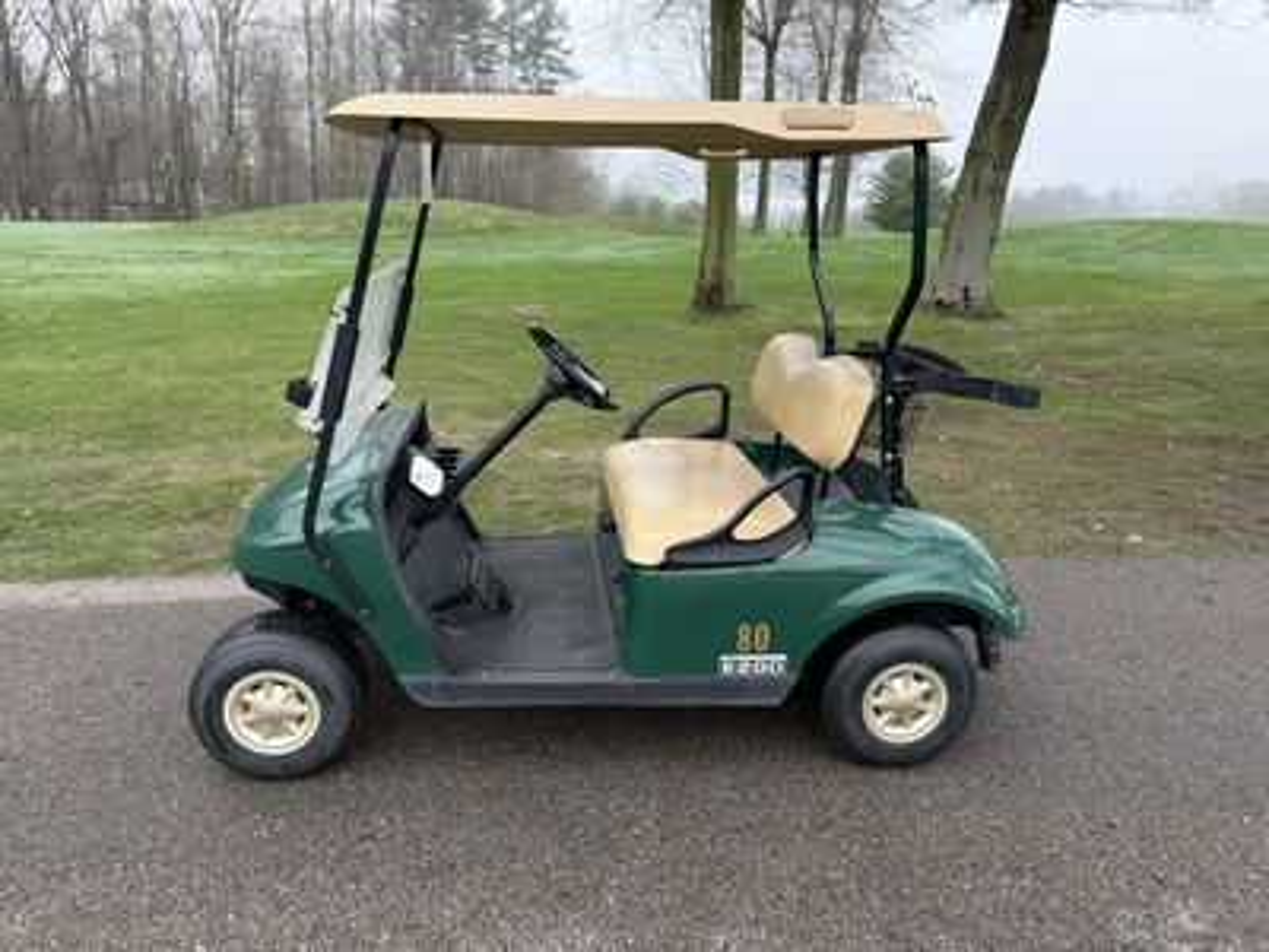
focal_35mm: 24
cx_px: 634
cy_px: 476
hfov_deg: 71.6
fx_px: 880
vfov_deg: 56.8
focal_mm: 6.76
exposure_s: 1/1250
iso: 100
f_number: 1.78
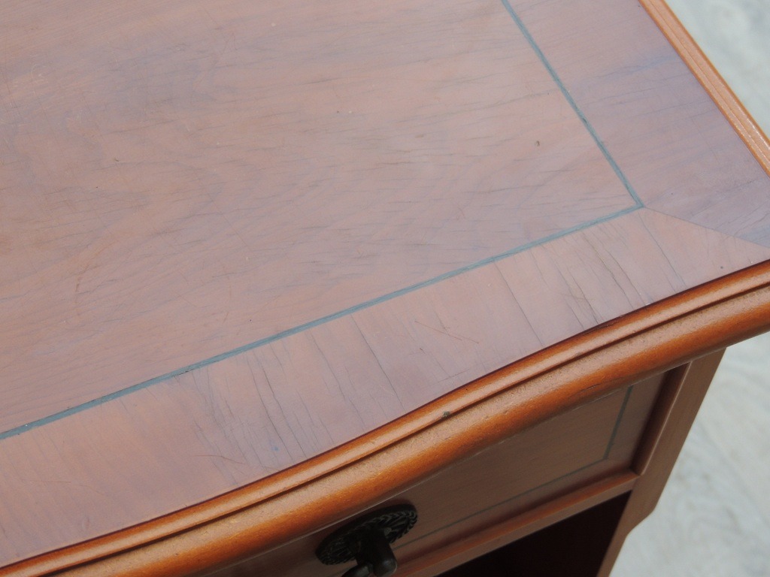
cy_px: 288
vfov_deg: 19.6
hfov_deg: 26.0
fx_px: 1668
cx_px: 385
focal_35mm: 75
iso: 280
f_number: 3.9
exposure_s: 1/400
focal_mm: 13.3
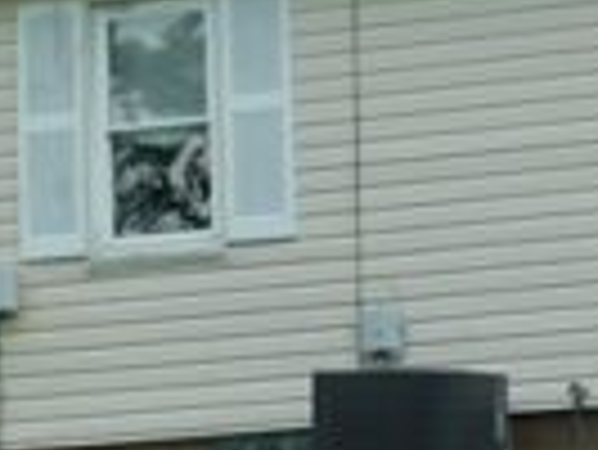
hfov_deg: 7.3
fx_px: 4669
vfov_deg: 5.5
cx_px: 665
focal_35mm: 270
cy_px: 396
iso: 125
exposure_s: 1/250
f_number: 3.7
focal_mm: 8
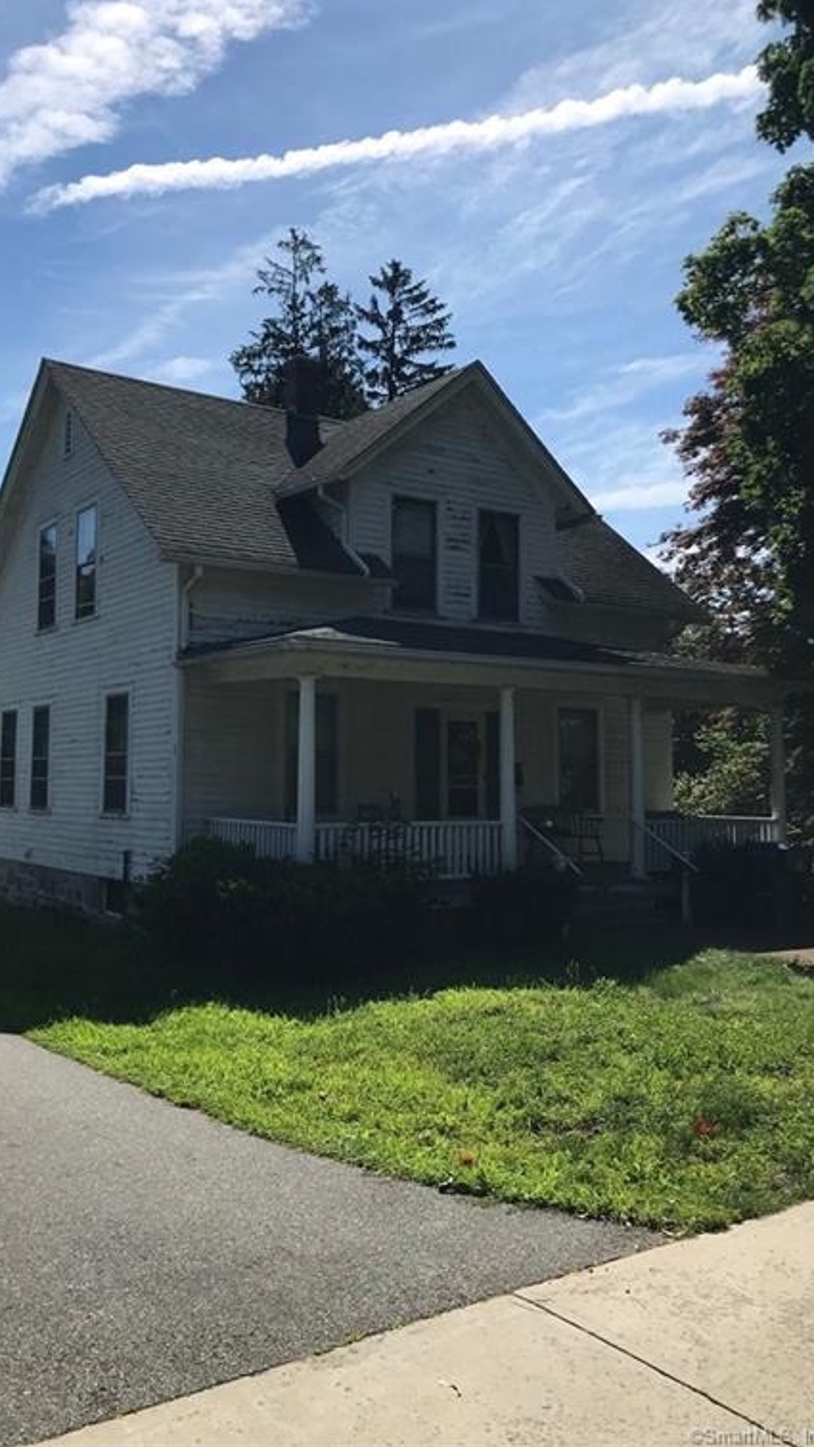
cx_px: 343
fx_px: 1190
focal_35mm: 31
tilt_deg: +3.5
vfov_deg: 62.6
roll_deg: +0.2
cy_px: 714
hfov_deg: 37.7
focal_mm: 3.99
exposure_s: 1/4808
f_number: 1.8
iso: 20
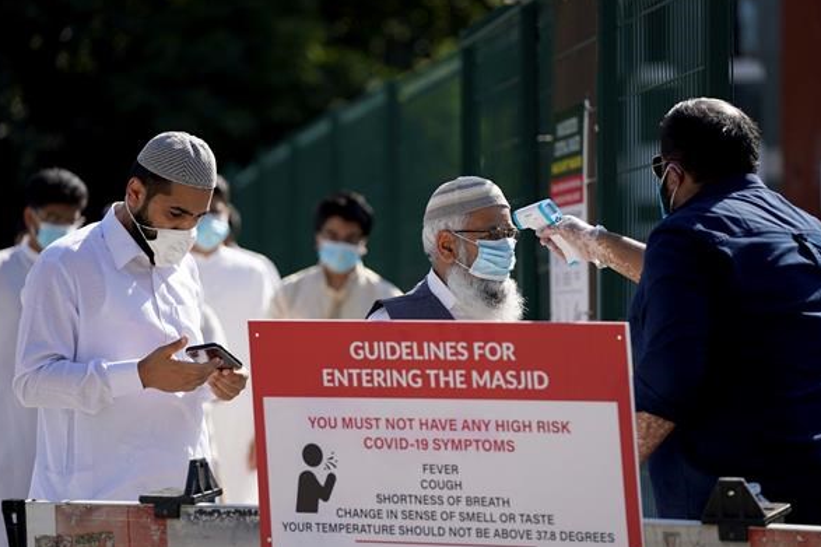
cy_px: 264
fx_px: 3306
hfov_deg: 14.2
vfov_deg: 9.5
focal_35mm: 145
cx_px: 413
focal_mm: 131
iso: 400
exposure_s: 1/5000
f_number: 2.8
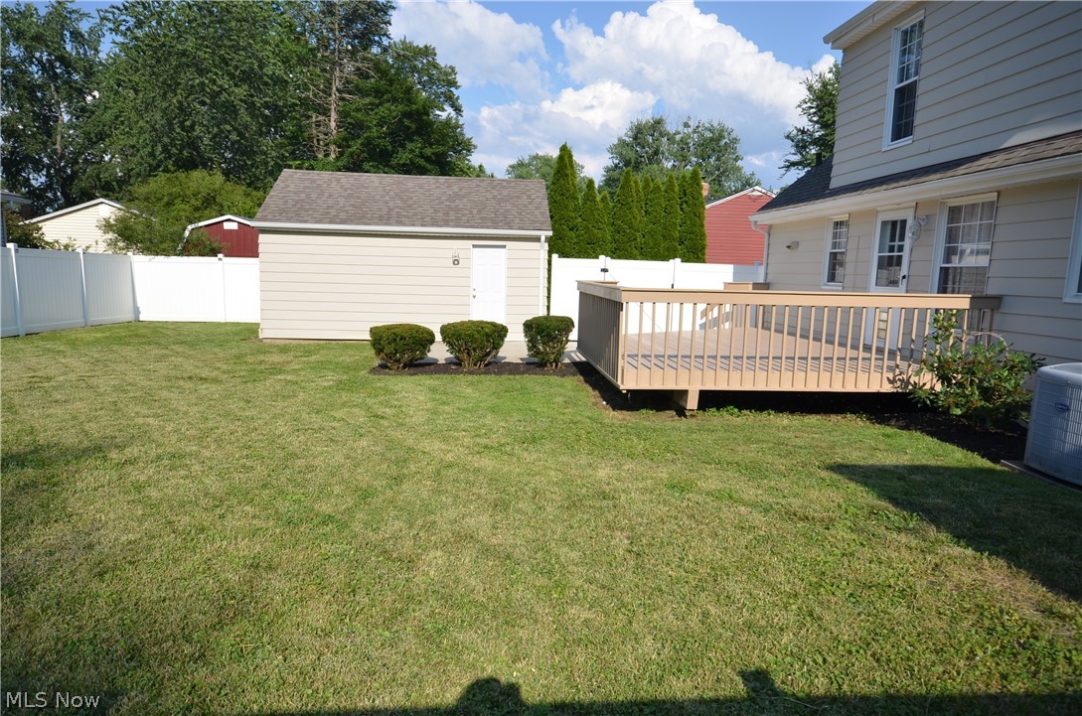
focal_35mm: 24
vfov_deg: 52.9
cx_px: 541
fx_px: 720
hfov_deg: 73.9
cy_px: 358
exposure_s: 1/250
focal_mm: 16
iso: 125
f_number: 8
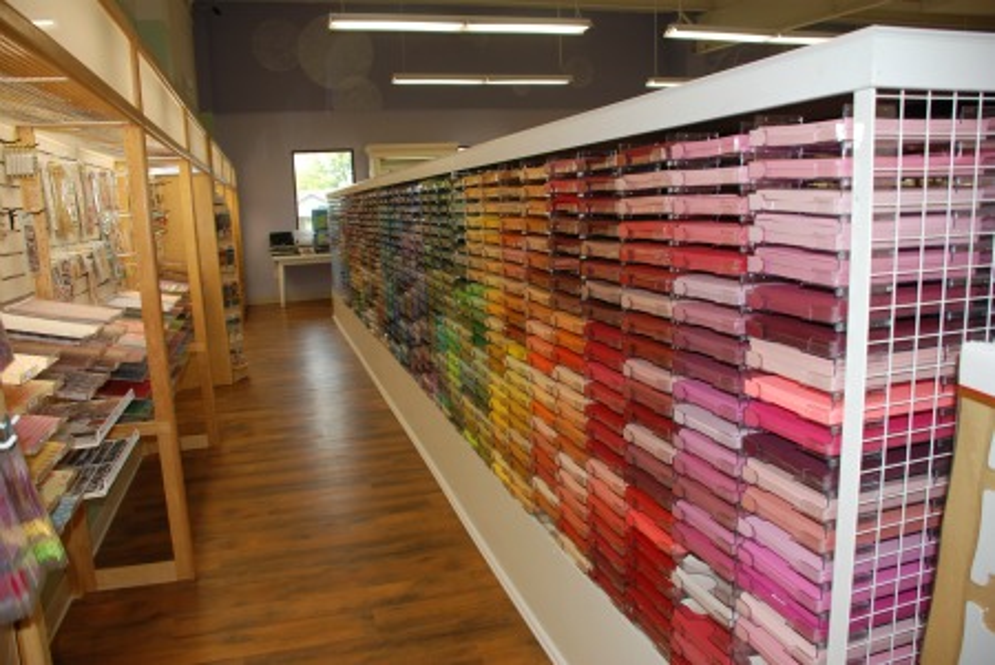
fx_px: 747
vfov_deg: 48.0
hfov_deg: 67.3
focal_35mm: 27
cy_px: 332
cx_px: 498
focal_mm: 18
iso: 200
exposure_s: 1/60
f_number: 3.5
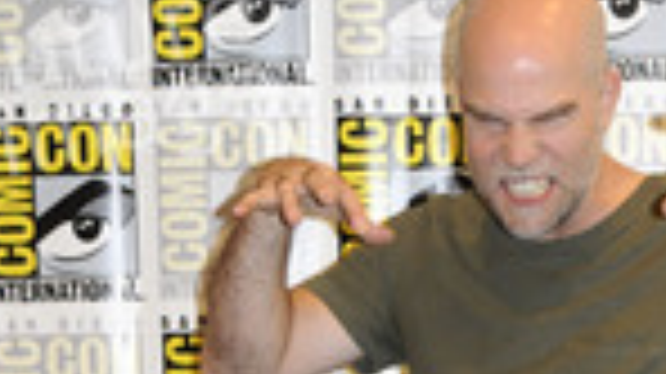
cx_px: 533
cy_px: 775
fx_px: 1800
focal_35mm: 102
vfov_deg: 10.7
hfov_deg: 20.7
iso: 1000
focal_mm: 24
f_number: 4.5
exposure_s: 1/60
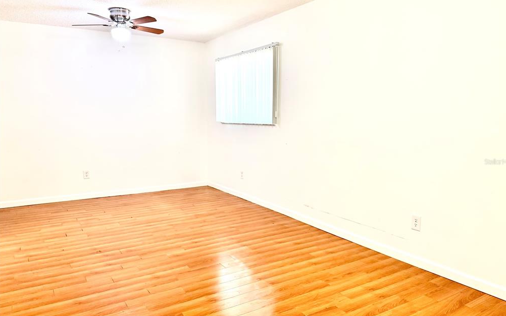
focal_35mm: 26
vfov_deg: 47.6
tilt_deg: -7.4
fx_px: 359
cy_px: 162
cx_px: 257
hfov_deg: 70.4
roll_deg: +0.3
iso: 200
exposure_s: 1/60
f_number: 1.78
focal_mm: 6.76
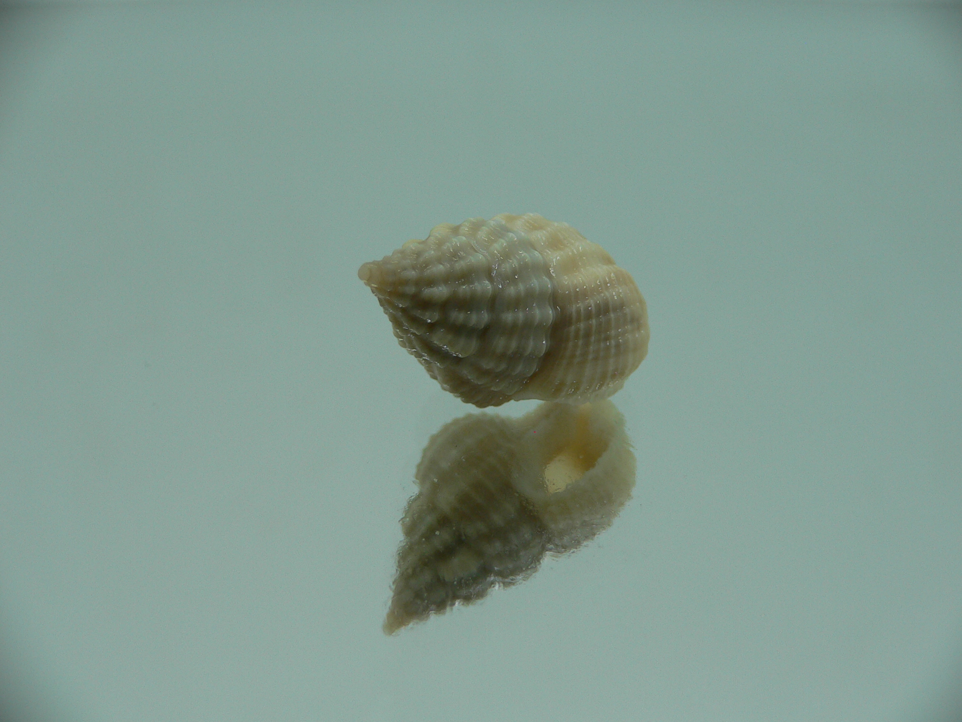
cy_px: 361
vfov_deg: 40.7
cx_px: 481
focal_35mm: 35
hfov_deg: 52.6
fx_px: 973
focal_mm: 4.6
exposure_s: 1/60
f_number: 2.8
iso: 80
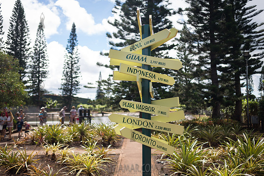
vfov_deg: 36.9
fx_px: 264
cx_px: 132
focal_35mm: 36
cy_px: 88
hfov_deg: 53.1
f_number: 2.8
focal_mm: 35
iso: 64
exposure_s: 1/640
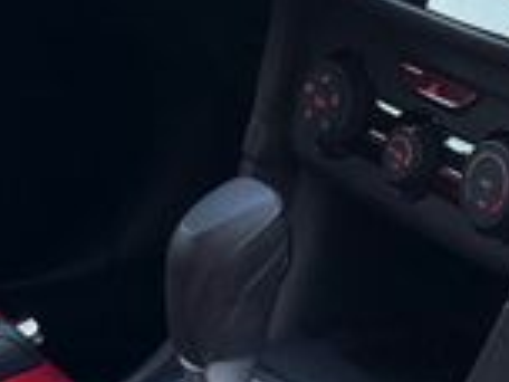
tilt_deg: -16.9
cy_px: -117
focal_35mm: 202
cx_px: 449
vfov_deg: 7.3
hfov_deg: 9.8
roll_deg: +1.1
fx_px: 2970
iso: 160
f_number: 1.78
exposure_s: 1/187
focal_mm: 6.76
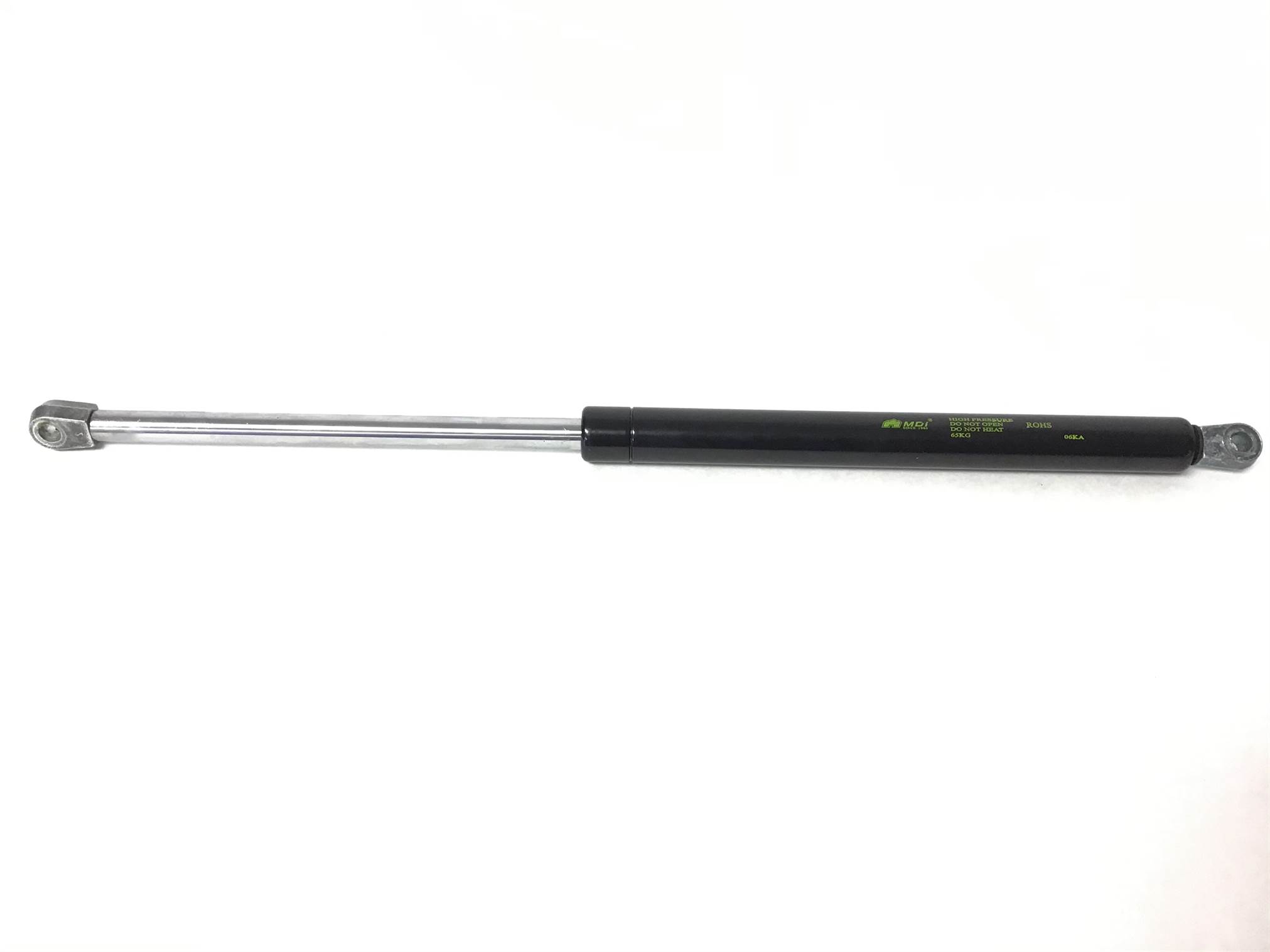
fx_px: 1137
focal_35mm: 31
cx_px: 635
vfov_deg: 45.4
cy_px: 476
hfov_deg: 58.4
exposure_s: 1/33
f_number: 2.4
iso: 40
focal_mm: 3.3
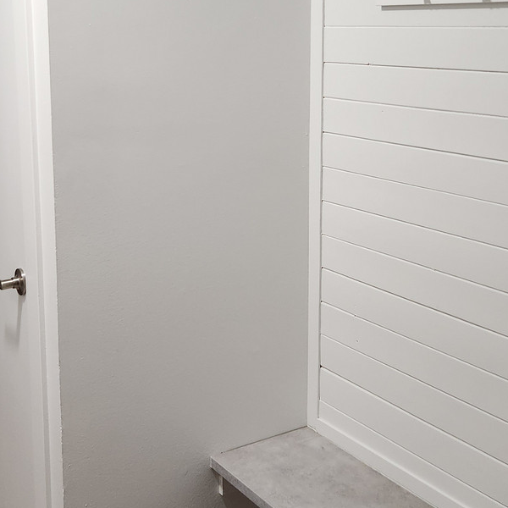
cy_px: 166
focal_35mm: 52
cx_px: 206
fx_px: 863
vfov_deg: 32.5
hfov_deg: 32.7
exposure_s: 1/120
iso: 250
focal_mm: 5.4
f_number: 1.8
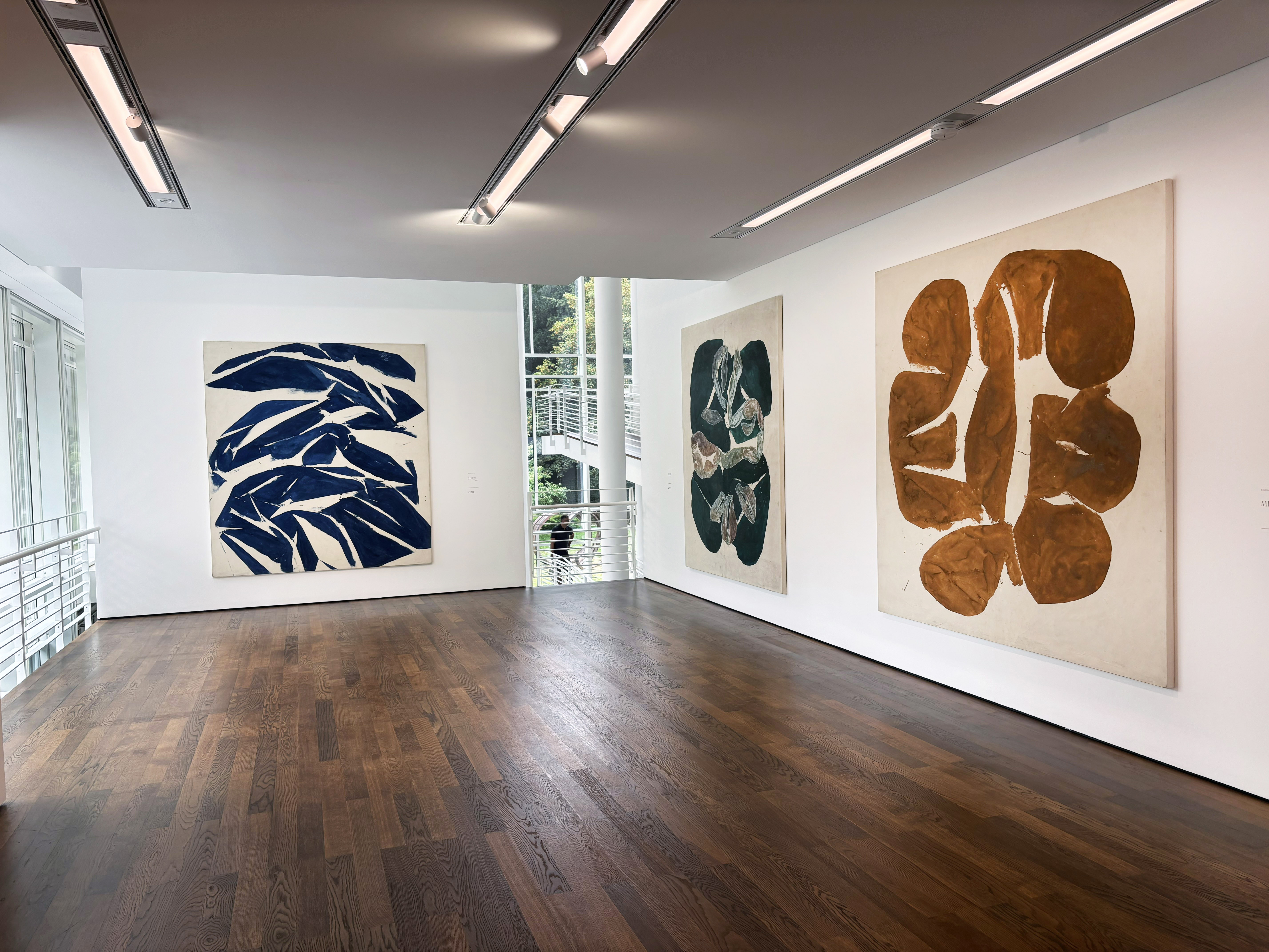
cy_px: 476
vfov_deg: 53.1
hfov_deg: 67.3
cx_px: 634
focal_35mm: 26
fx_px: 953
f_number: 1.6
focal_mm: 5.96
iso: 40
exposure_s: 1/121
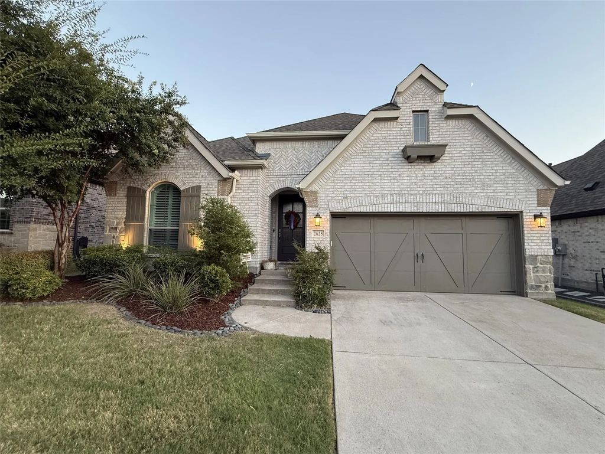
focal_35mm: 14
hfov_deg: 102.0
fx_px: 245
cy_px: 227
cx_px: 302
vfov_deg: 85.7
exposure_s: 1/99
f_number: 2.2
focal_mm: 2.22
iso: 200
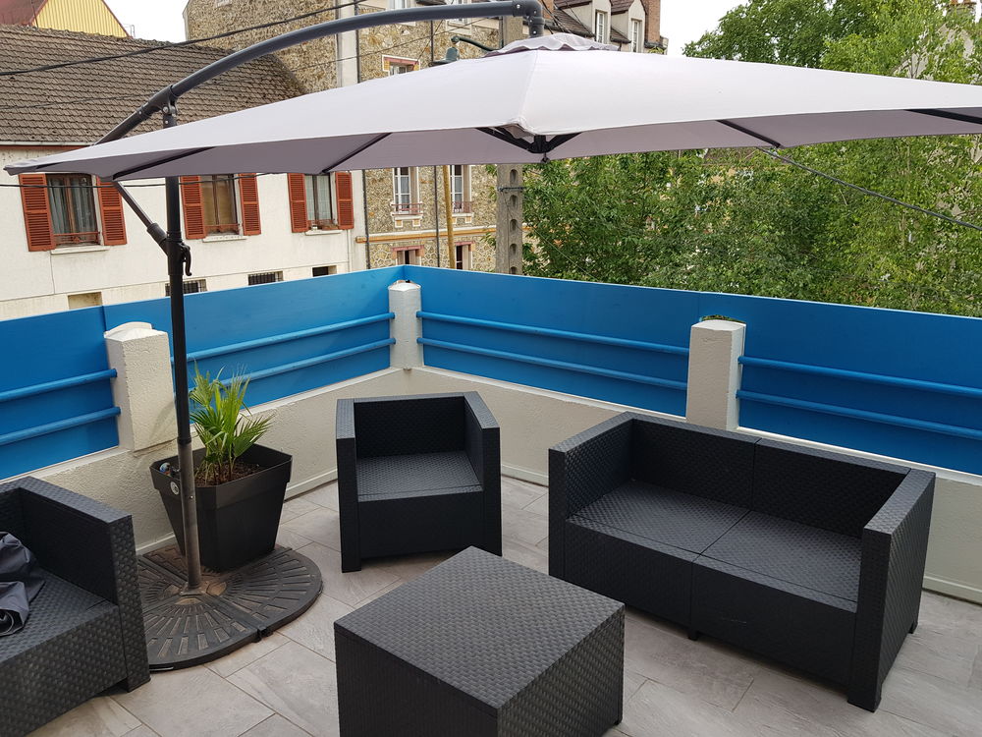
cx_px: 491
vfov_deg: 53.1
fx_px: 738
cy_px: 368
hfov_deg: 67.3
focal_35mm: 26
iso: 40
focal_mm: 4.2
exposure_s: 1/490
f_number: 1.7
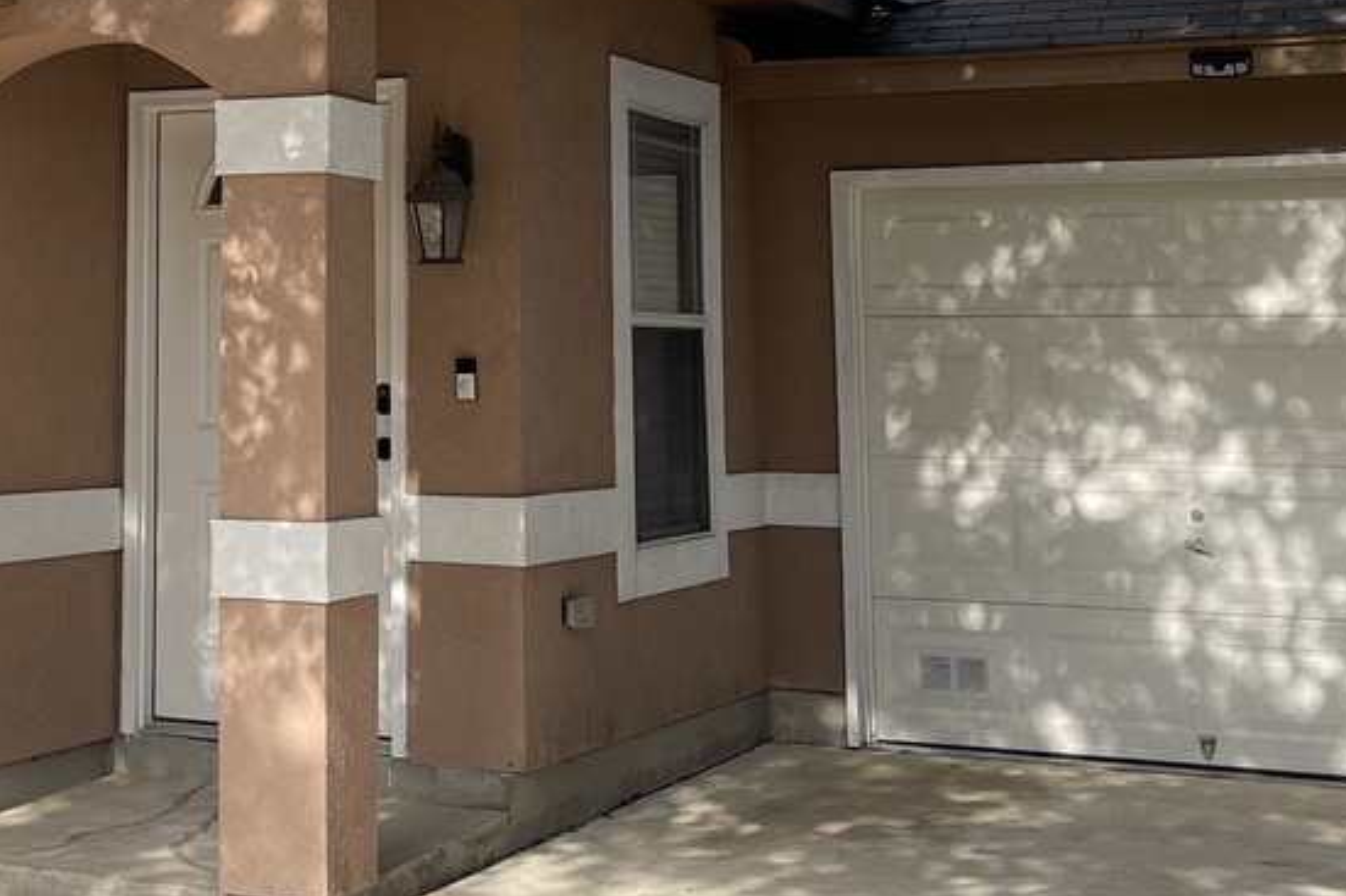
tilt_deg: +5.6
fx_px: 2542
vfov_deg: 19.6
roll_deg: -0.7
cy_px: 73
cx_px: 149
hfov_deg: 28.6
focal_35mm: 68
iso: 32
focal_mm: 5.1
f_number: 1.6
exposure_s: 1/969
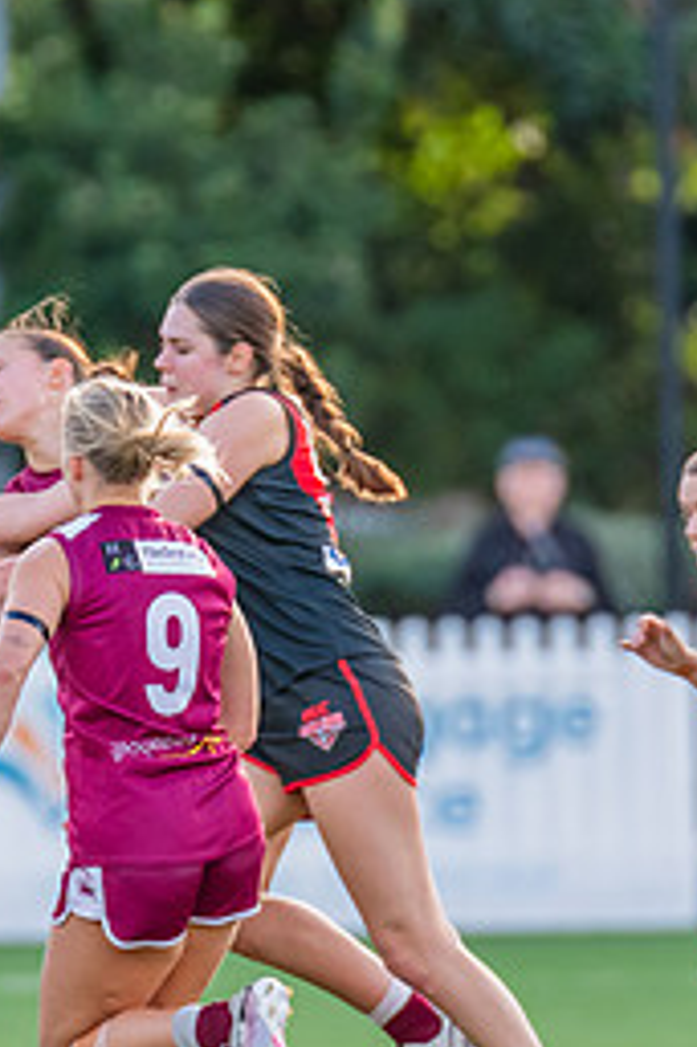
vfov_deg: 1.8
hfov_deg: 1.2
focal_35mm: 1139
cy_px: 538
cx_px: 55
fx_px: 33121
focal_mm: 360
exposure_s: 1/1000
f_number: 4
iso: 1100
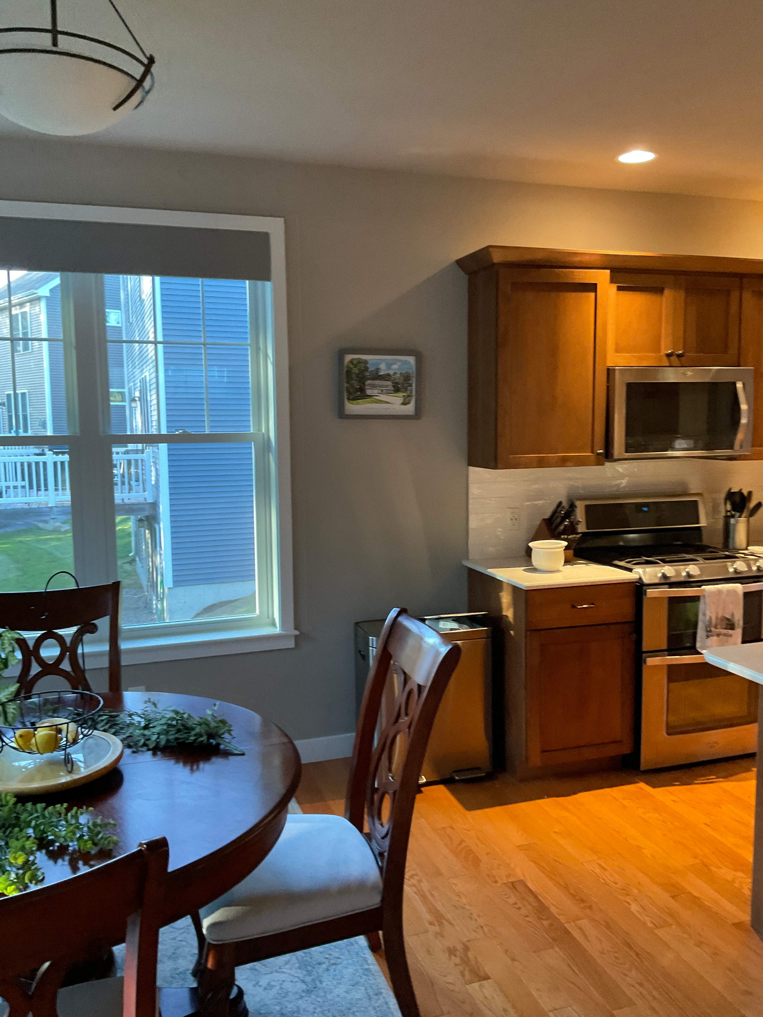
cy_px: 508
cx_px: 382
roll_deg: -1.3
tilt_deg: -4.1
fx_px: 852
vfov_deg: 61.7
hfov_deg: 48.2
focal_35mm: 29
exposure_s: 1/60
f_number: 1.8
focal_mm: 3
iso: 200
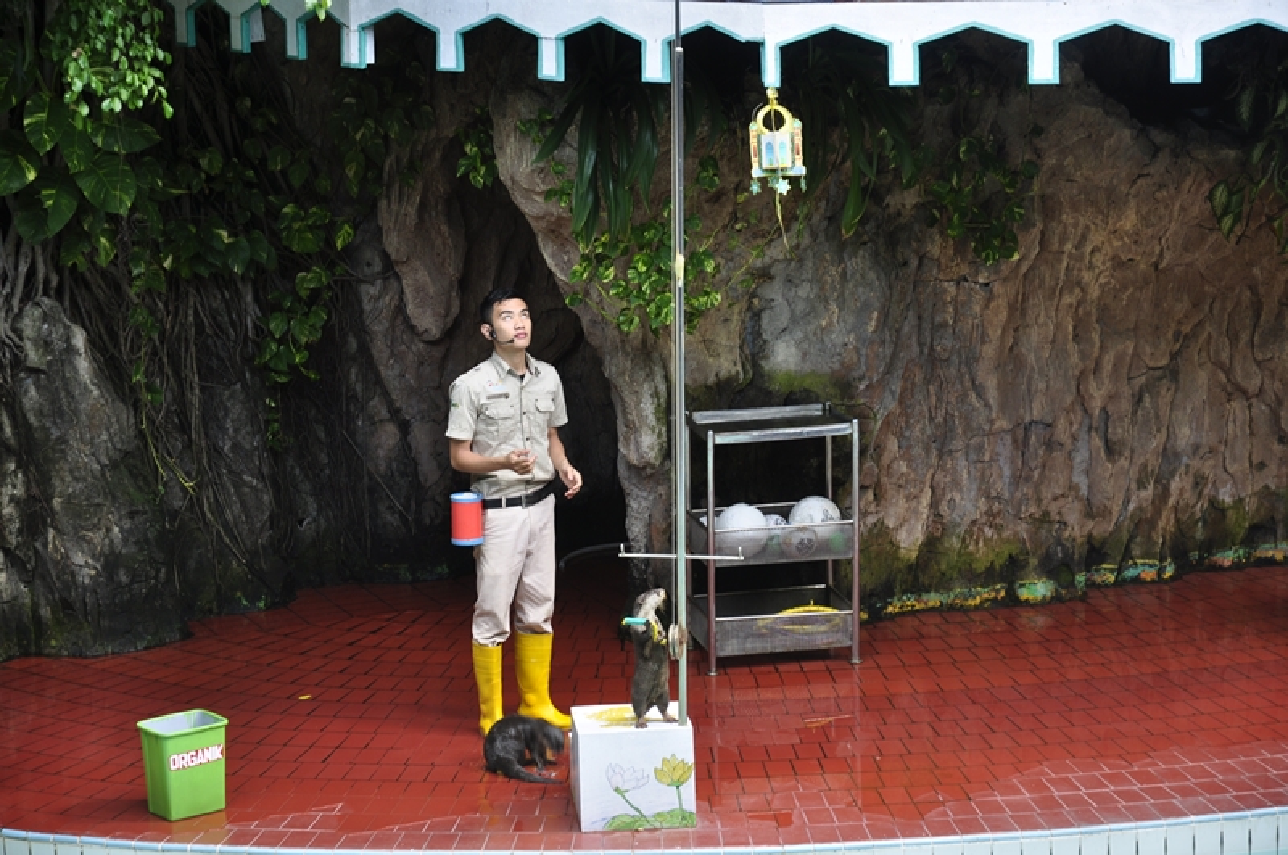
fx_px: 3751
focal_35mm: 105
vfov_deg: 13.0
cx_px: 644
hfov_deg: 19.5
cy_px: 428
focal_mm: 70
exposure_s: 1/80
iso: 200
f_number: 4.5
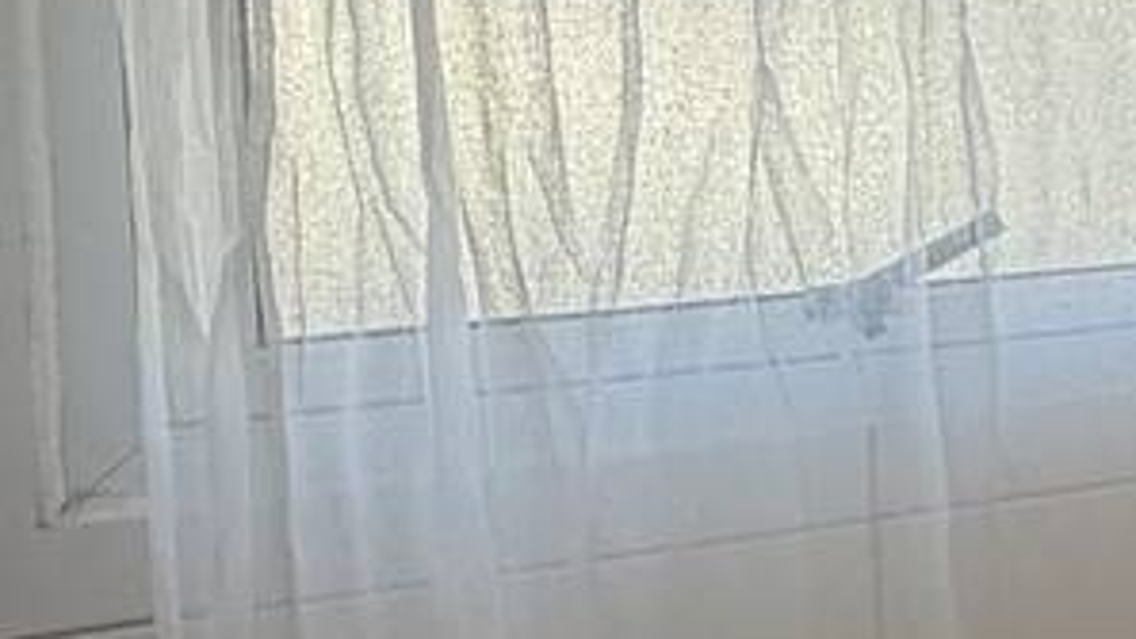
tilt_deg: -1.5
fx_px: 2229
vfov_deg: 16.1
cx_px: 2203
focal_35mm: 74
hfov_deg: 19.1
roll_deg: +1.3
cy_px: 54
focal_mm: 2.22
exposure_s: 1/120
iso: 80
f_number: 2.2
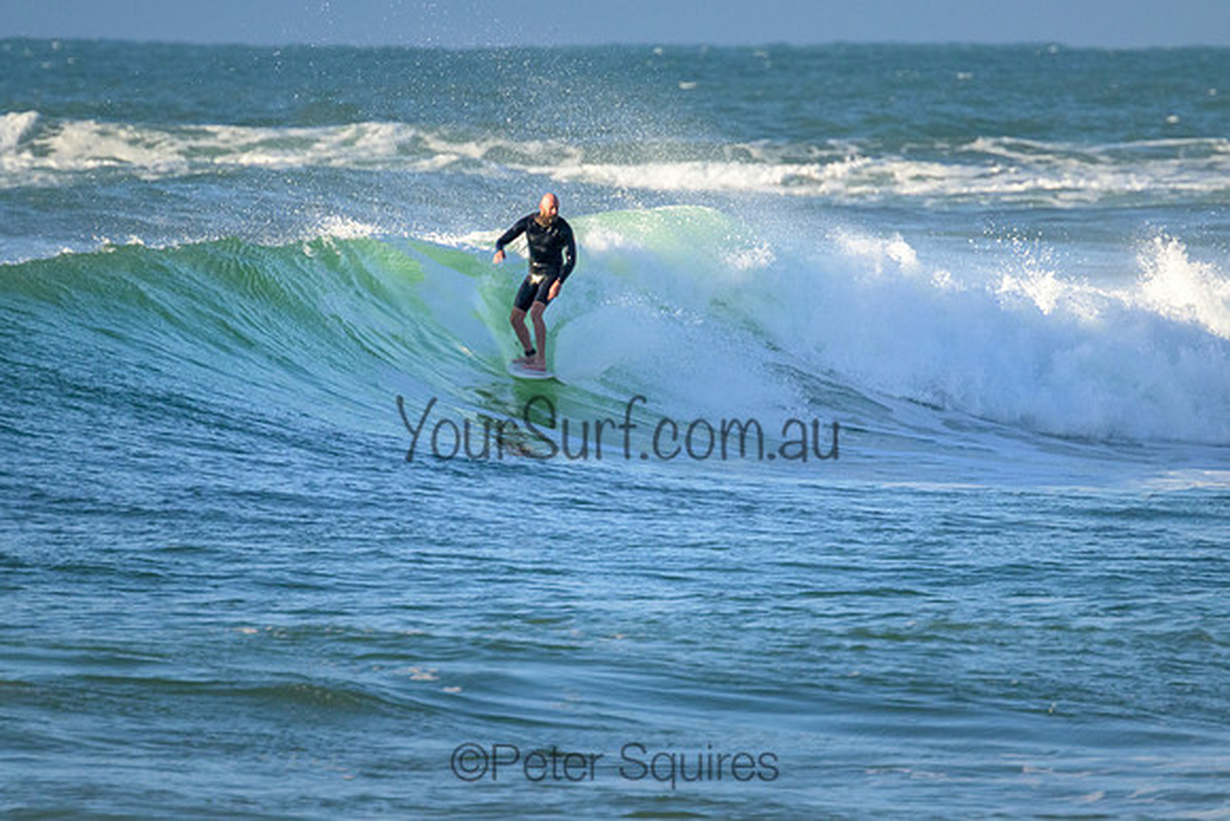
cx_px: 615
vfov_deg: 1.7
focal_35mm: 824
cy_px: 410
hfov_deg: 2.5
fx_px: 28166
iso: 2500
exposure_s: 1/2000
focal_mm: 800
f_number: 11
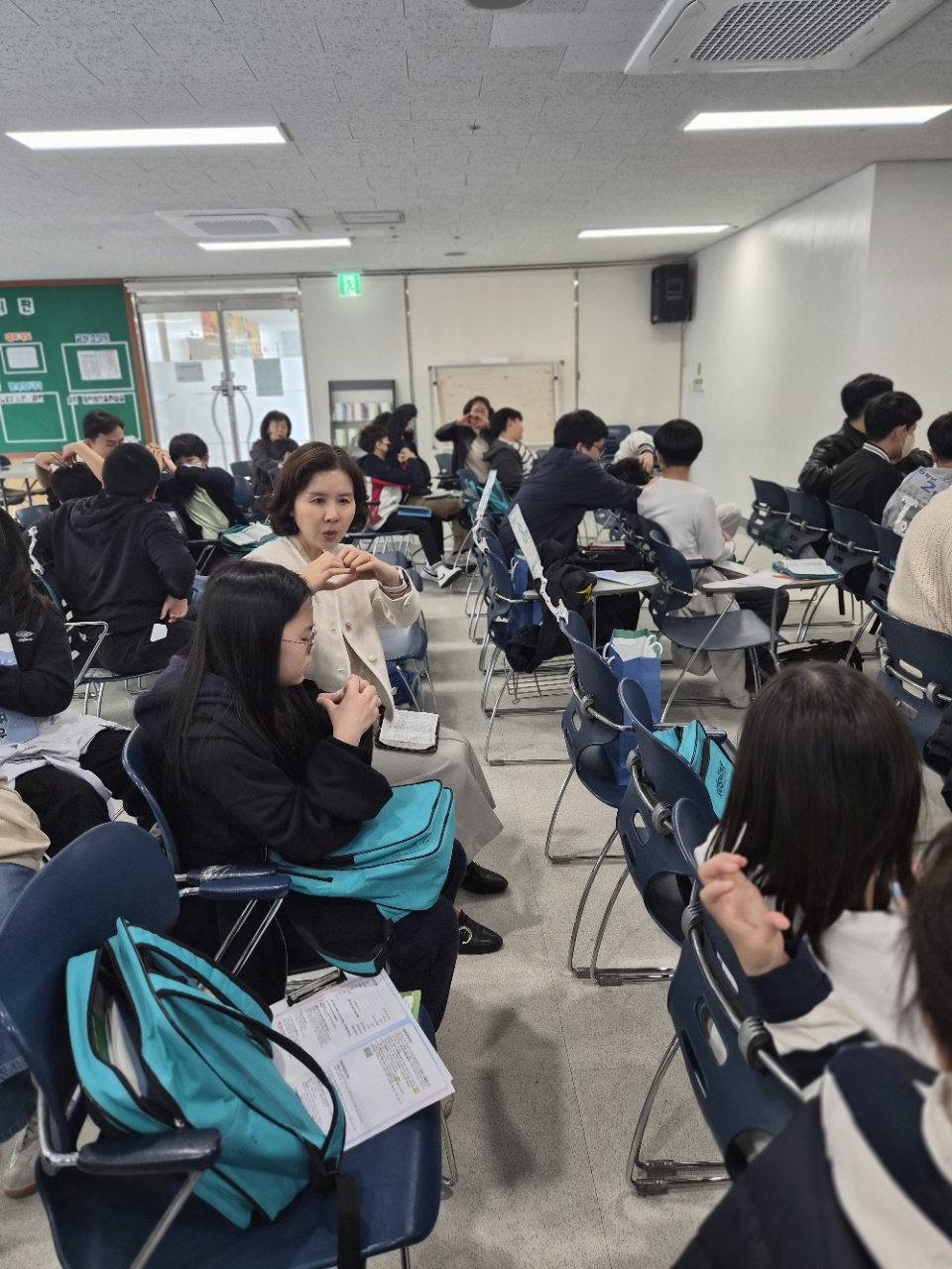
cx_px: 476
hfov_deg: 58.9
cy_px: 634
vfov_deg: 73.9
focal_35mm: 23
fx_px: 843
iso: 160
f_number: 1.8
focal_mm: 5.4
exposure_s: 1/120
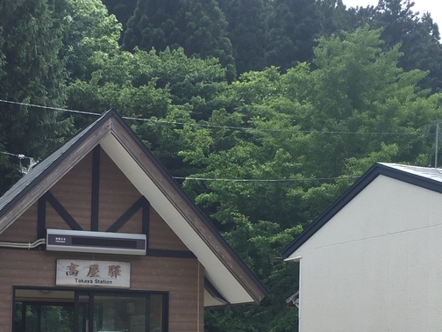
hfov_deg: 27.5
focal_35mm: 69
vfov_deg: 20.8
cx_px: 75
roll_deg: -2.8
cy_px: 306
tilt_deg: +6.1
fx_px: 881
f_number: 2.2
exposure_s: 1/694
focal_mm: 4.15
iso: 32
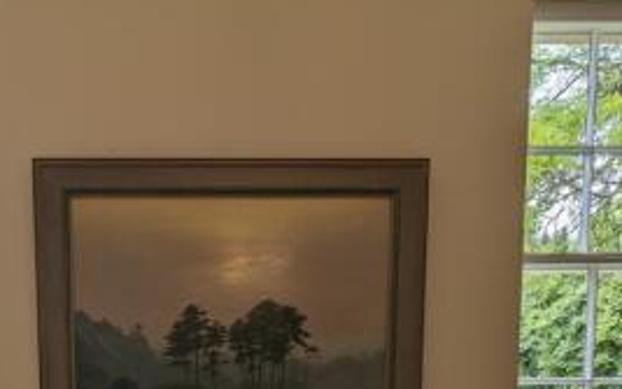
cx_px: 219
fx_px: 509
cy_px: 462
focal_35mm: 30
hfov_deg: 61.7
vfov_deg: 34.1
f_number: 2.2
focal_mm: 1.95
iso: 64
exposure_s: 1/214
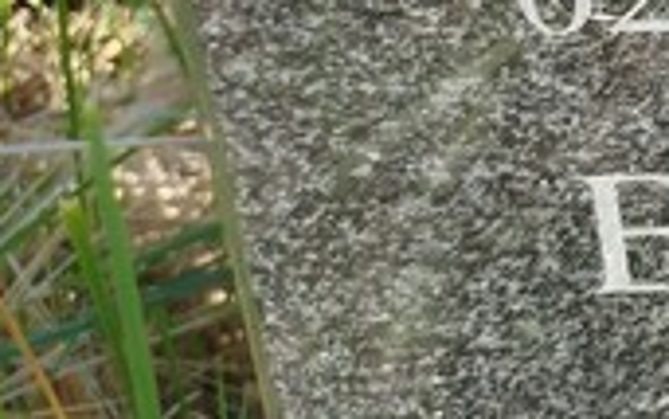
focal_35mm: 119
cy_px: -372
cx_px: 1275
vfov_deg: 10.3
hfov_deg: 14.8
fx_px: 2170
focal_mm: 5.31
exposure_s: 1/346
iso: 50
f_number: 1.7
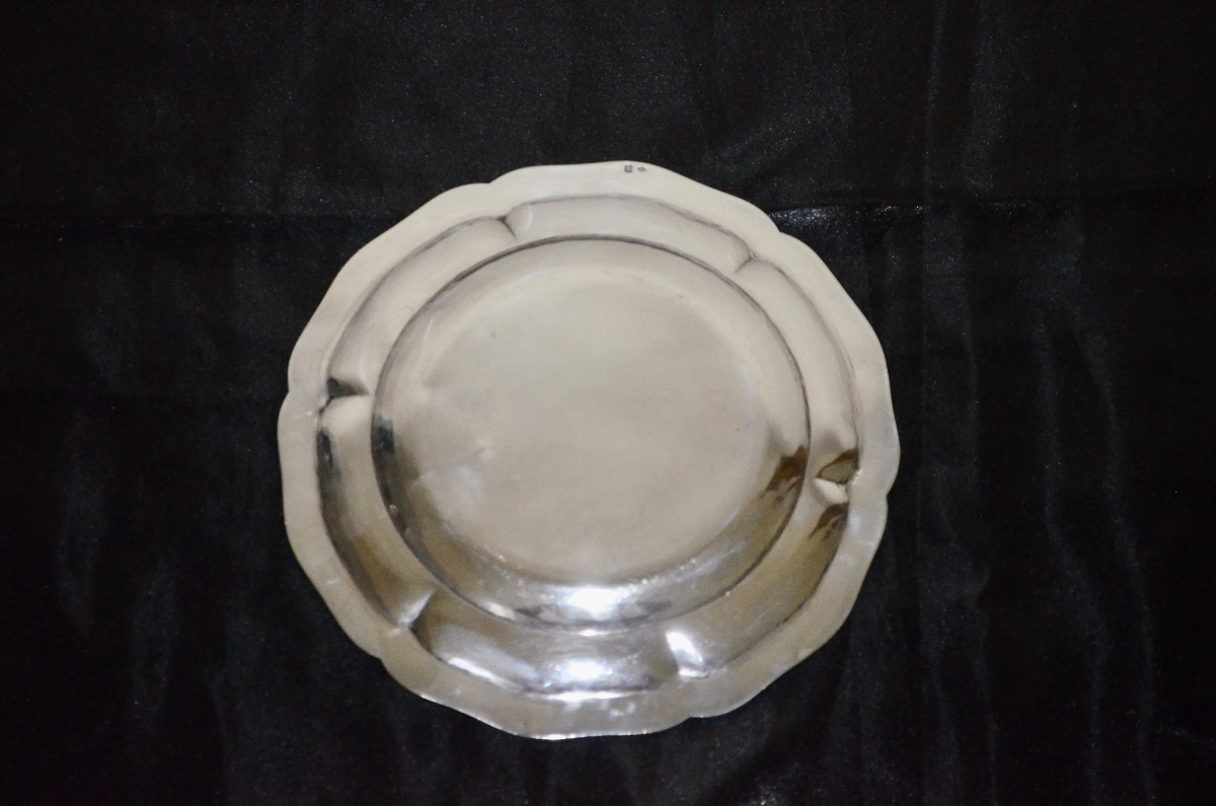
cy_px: 403
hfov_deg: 24.7
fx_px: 2781
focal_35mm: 82
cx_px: 608
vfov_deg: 16.5
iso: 3200
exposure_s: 1/60
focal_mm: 55
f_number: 5.6
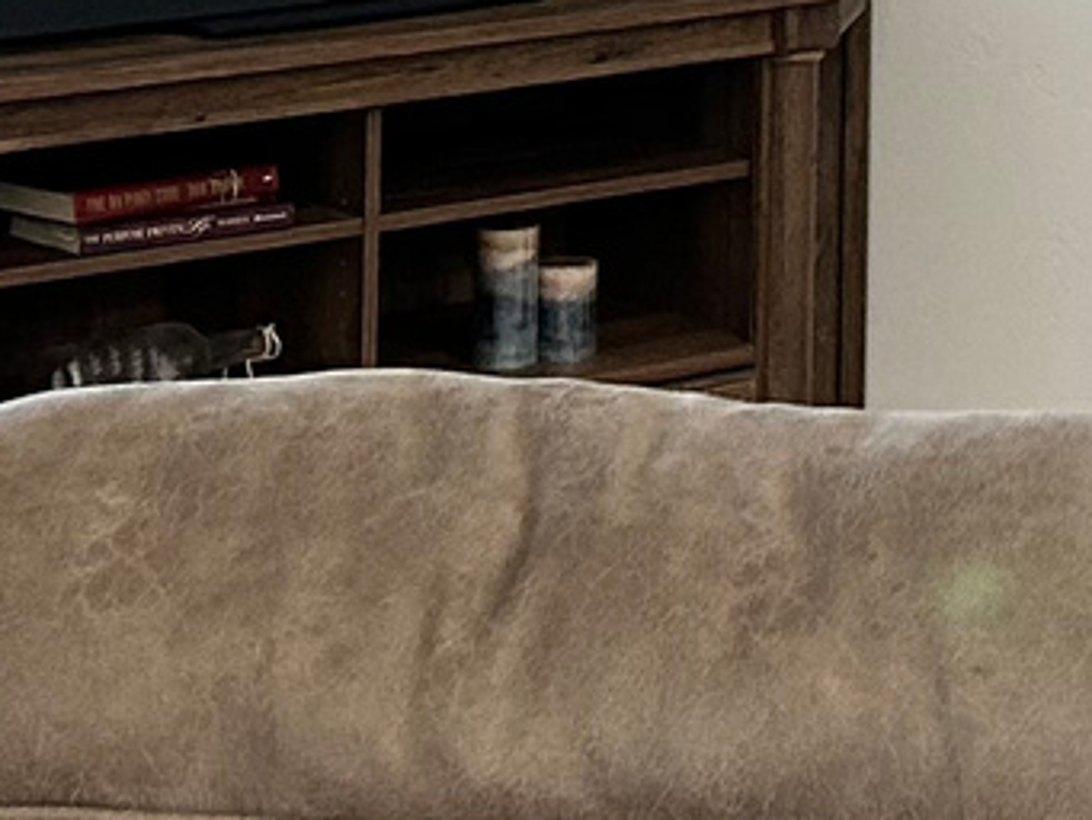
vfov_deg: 9.1
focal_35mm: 156
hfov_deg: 12.3
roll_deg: -0.7
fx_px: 4923
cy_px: -708
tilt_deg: -0.2
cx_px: 1412
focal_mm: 5.7
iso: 160
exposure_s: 1/60
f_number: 1.5
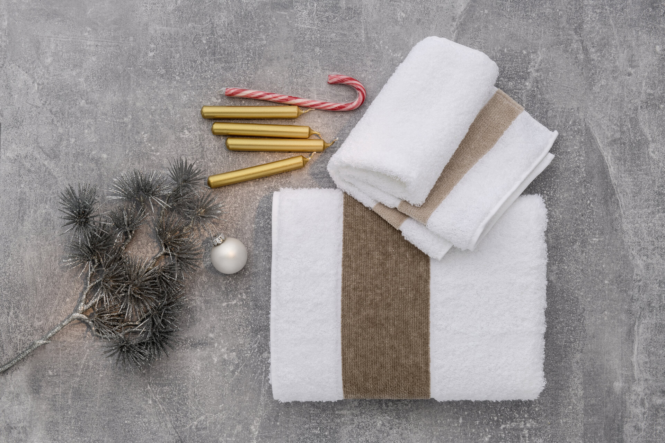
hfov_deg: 35.6
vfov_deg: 24.2
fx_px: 1034
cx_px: 332
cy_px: 222
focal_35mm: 56
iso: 200
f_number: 10
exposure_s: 1/6
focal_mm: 56
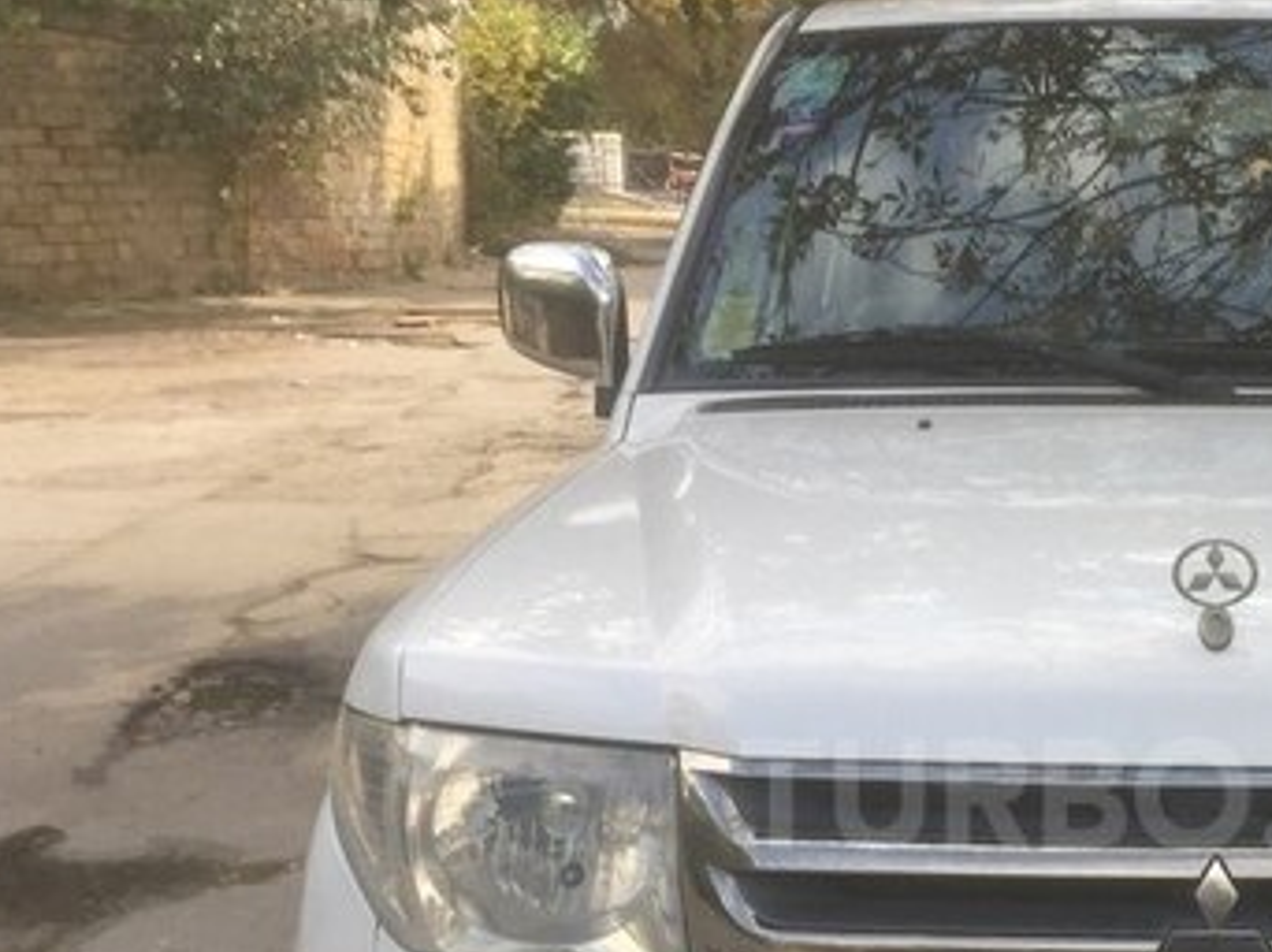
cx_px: 1120
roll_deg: +0.2
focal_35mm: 56
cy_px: 794
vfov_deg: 25.5
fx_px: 2056
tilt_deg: -12.3
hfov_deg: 32.8
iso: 32
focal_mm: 4.15
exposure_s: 1/557
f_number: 2.2
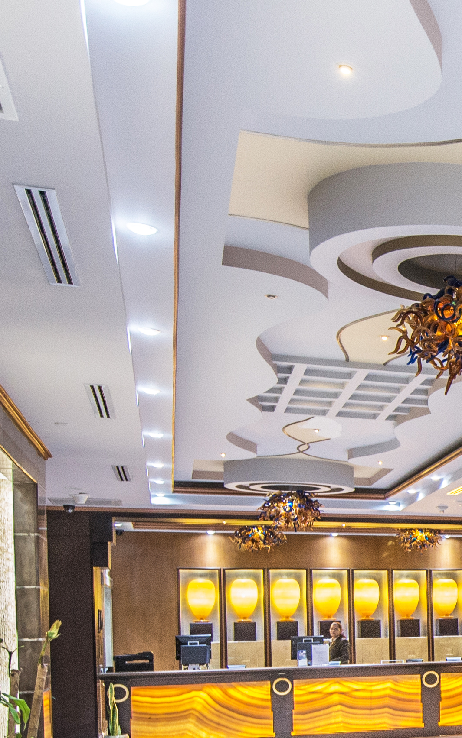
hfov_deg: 18.1
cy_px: 629
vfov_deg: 35.8
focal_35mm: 54
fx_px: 1088
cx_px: 871
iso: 800
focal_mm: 15
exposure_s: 1/30
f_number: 2.8
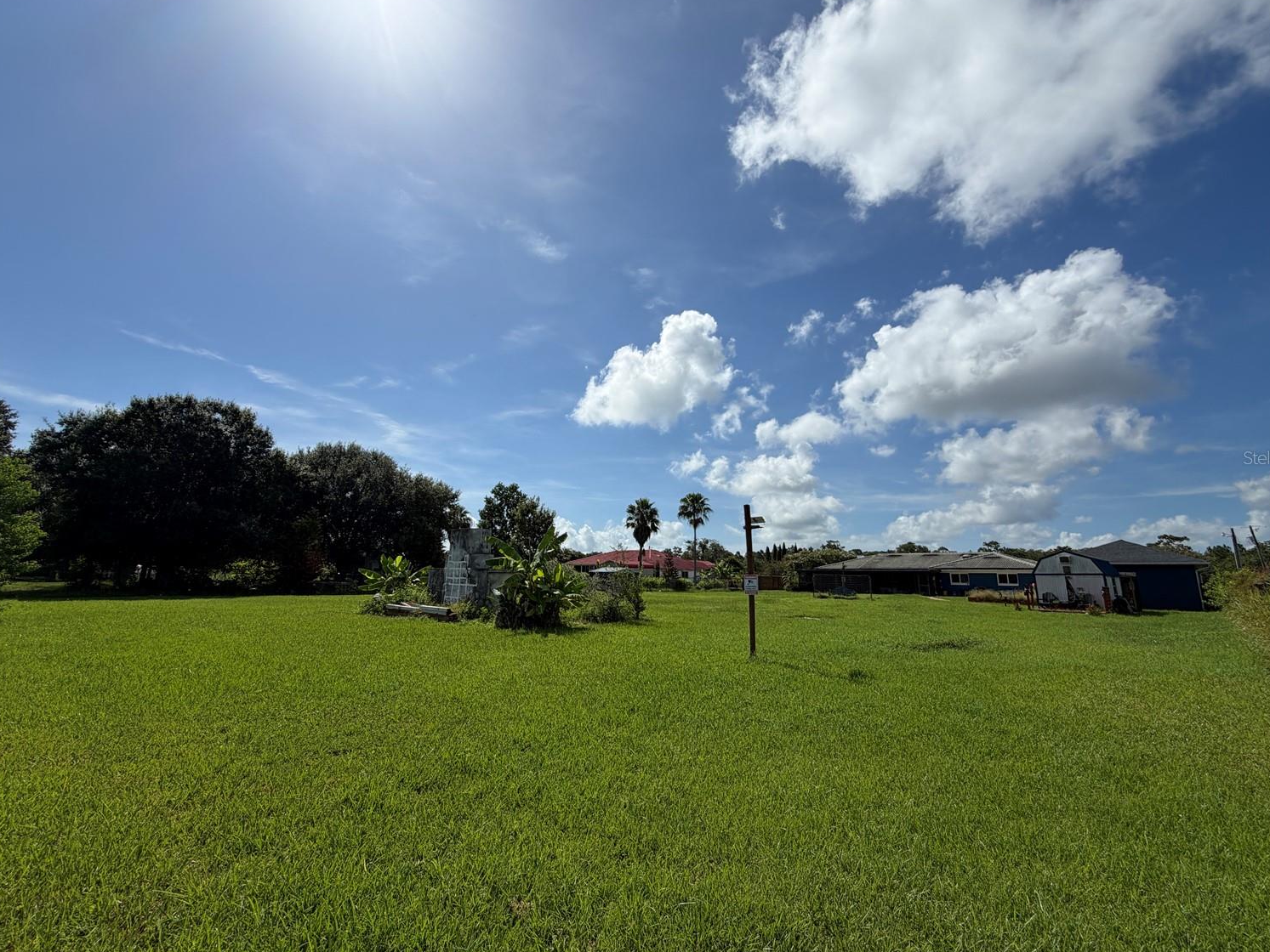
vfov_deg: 81.7
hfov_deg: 98.2
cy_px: 457
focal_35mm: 15
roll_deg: -1.1
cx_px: 643
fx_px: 550
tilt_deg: +12.5
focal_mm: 2.22
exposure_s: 1/1795
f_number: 2.2
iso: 20
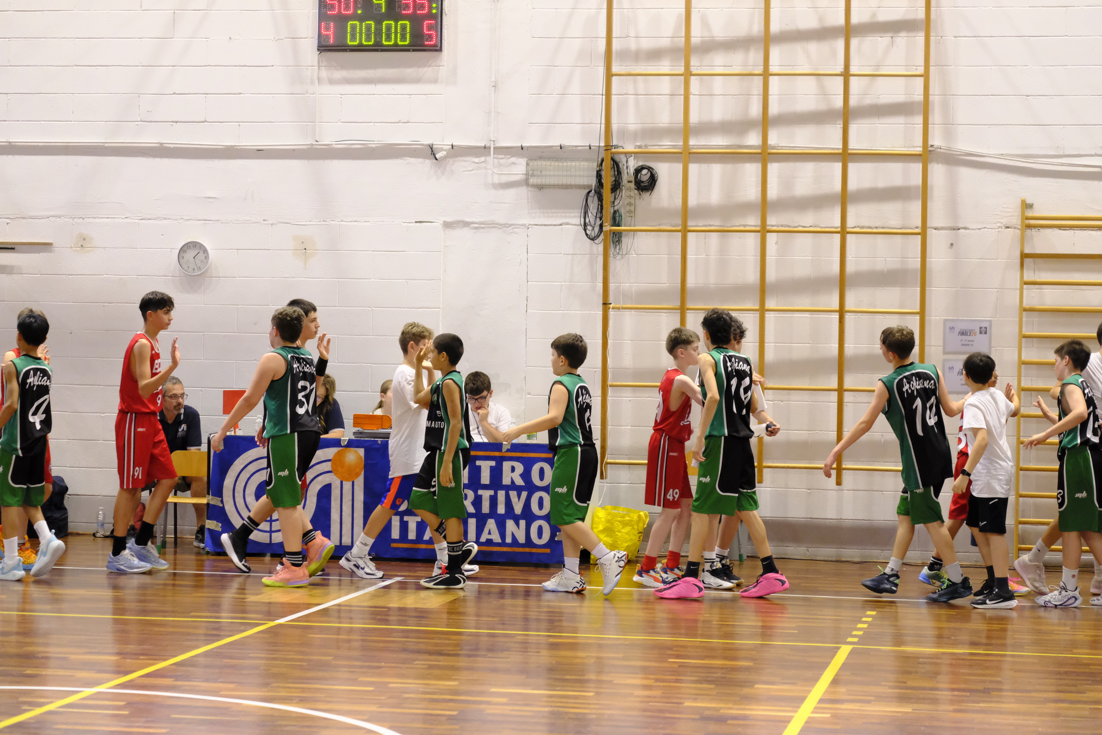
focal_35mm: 83
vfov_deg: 16.5
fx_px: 2541
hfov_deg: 24.5
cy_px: 368
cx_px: 551
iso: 6400
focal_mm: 55
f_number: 3.5
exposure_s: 1/320
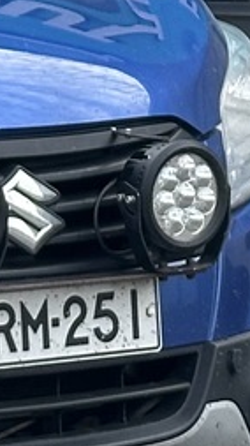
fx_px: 3518
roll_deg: +0.3
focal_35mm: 298
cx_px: -474
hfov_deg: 4.0
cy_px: -85
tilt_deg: +0.5
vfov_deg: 7.2
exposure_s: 1/927
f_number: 1.78
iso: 64
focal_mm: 6.86
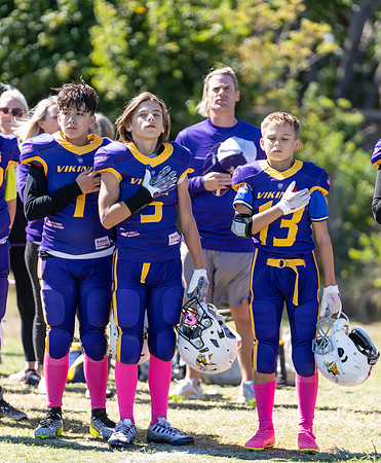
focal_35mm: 250
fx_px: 3457
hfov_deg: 6.3
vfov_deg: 7.6
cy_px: 227
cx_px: 181
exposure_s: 1/640
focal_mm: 158
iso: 80
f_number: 2.8
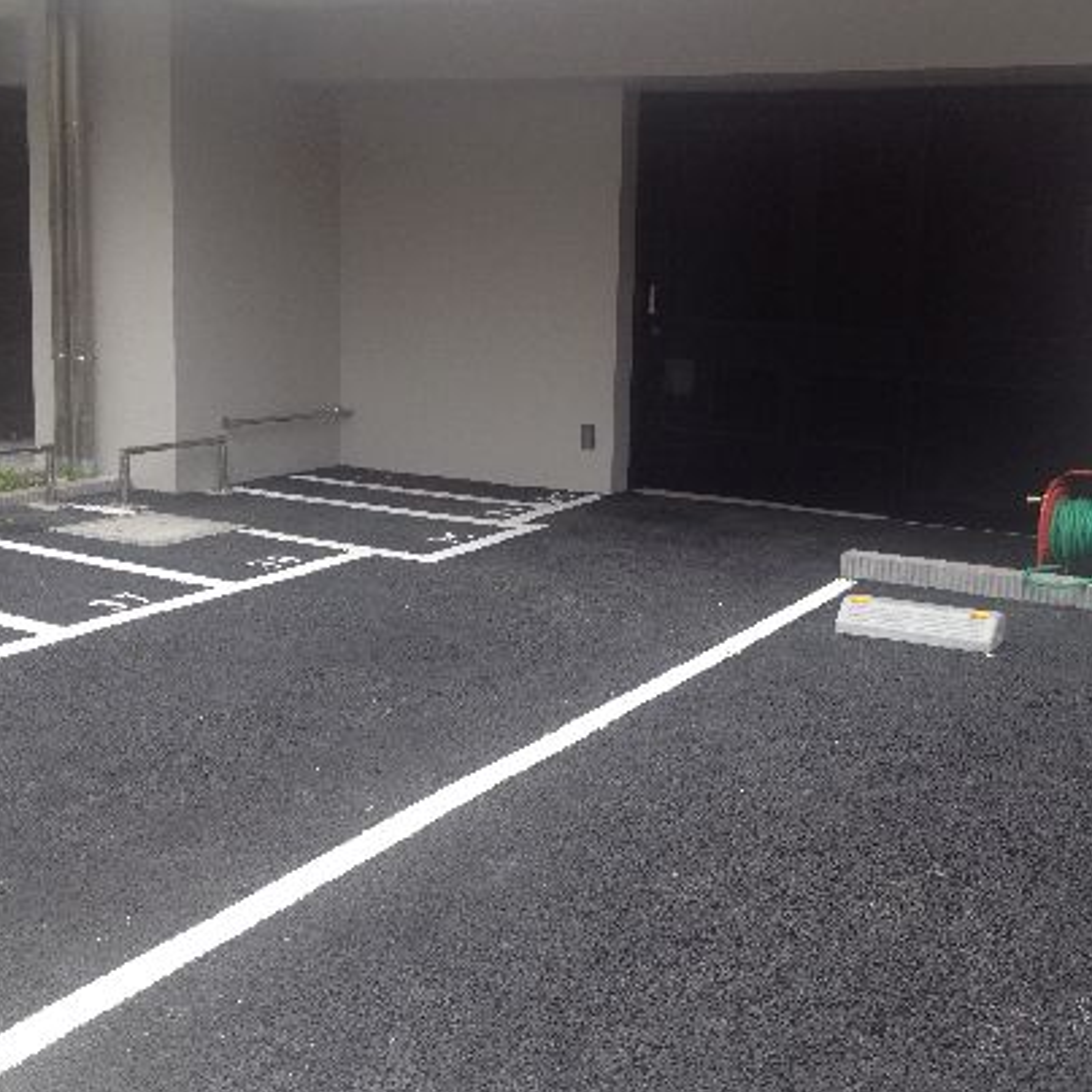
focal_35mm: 49
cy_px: 489
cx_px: 622
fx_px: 1749
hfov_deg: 34.6
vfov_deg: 34.6
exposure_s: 1/156
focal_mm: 4.28
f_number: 2.4
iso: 50
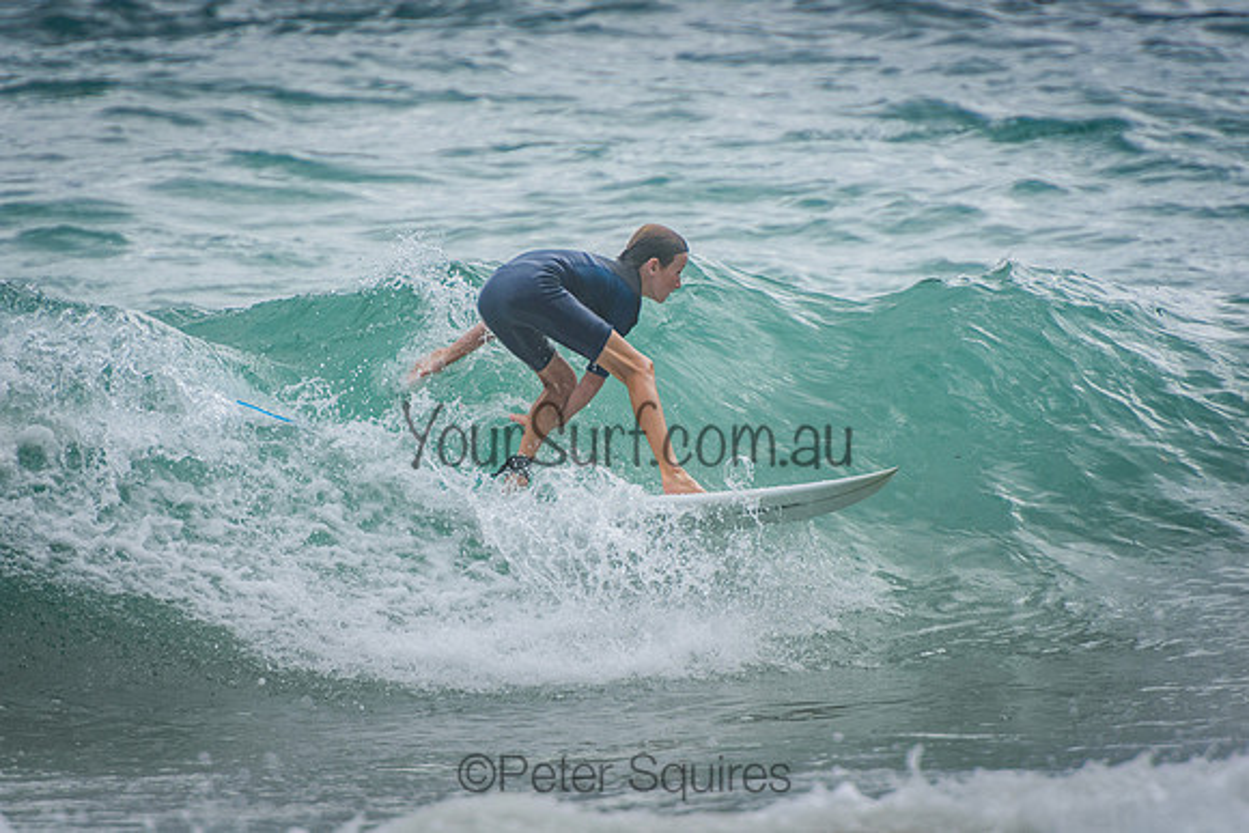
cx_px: 624
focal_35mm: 600
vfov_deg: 2.3
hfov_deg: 3.4
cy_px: 416
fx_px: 20821
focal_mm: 400
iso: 360
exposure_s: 1/2000
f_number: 5.6
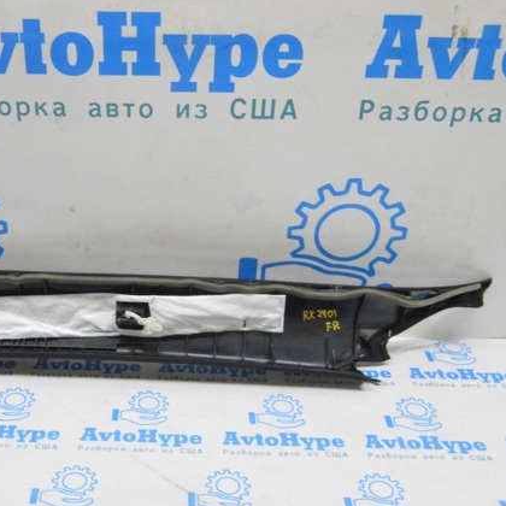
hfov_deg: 37.3
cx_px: 159
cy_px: 254
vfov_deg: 37.8
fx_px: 738
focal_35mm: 45
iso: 6400
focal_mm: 23
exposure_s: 1/20
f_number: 20
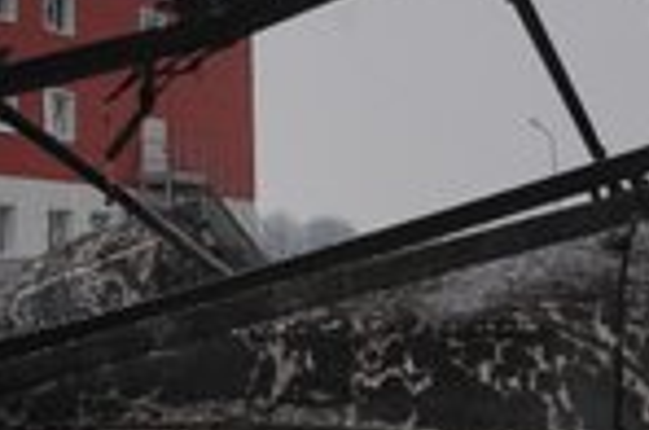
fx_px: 1511
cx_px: 267
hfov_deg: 24.2
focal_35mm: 84
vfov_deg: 16.1
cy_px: 132
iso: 200
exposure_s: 1/2500
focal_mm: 31
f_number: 5.6
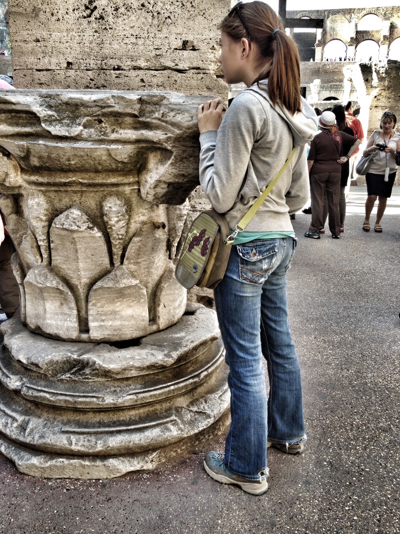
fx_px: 539
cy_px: 267
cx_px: 200
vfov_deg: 52.6
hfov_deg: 40.7
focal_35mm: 35
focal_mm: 4.28
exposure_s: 1/120
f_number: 2.4
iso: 80
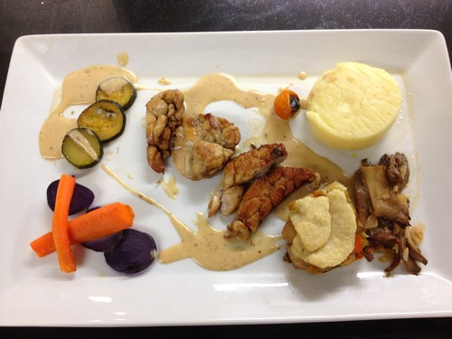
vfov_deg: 40.7
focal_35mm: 35
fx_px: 457
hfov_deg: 52.6
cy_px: 170
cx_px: 226
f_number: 2.4
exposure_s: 1/20
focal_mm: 4.28
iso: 80
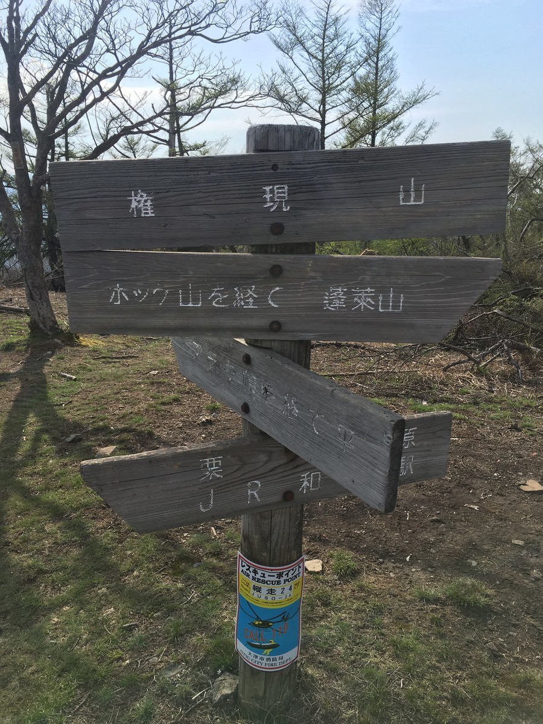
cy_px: 362
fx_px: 607
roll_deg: -2.3
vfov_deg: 61.7
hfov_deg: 48.2
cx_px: 272
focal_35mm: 29
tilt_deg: -14.5
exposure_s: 1/1538
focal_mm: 4.15
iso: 25
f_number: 2.2
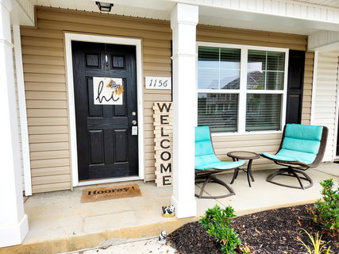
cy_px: 127
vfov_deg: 58.9
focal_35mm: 23
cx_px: 170
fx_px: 225
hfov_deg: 73.9
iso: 20
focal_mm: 5.4
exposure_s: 1/588
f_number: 1.8
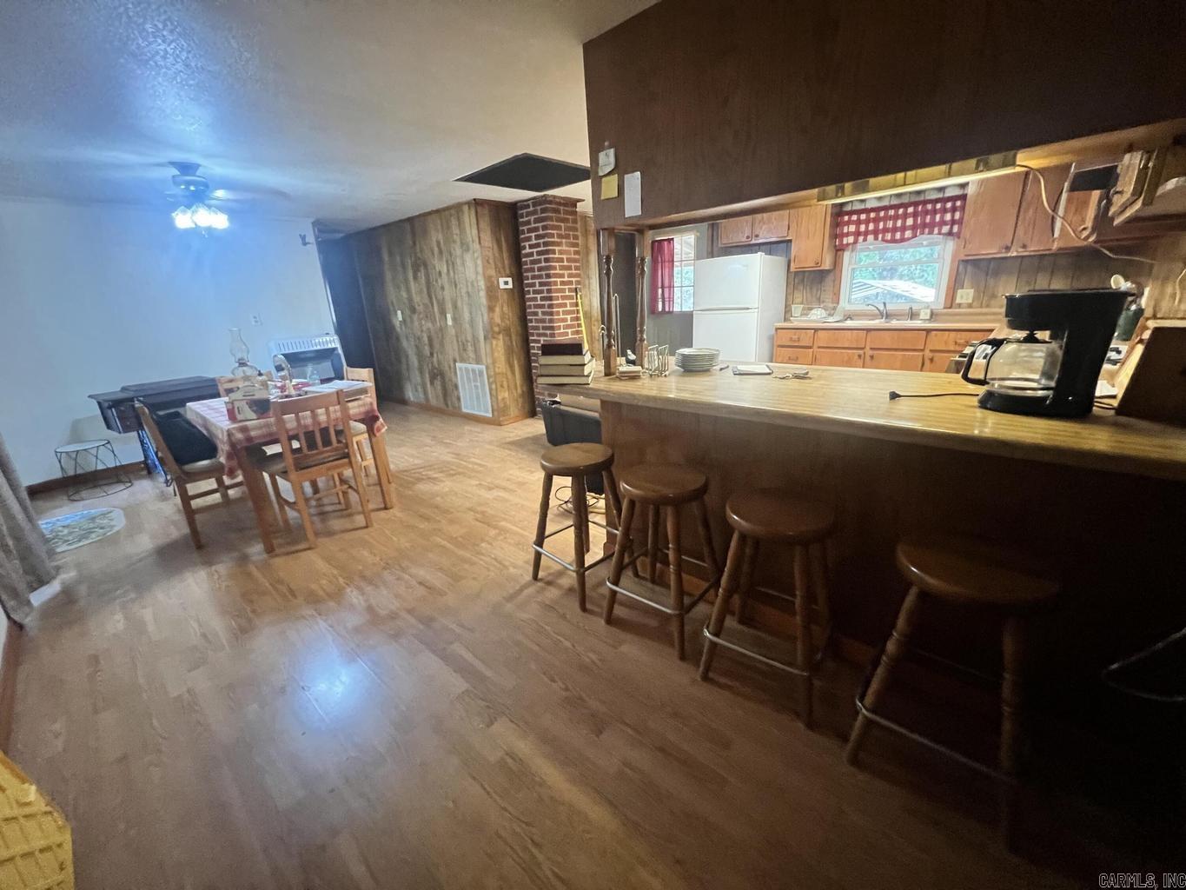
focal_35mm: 13
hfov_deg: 106.2
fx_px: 445
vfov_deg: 89.9
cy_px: 445
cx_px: 593
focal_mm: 1.57
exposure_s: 1/40
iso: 800
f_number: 1.8
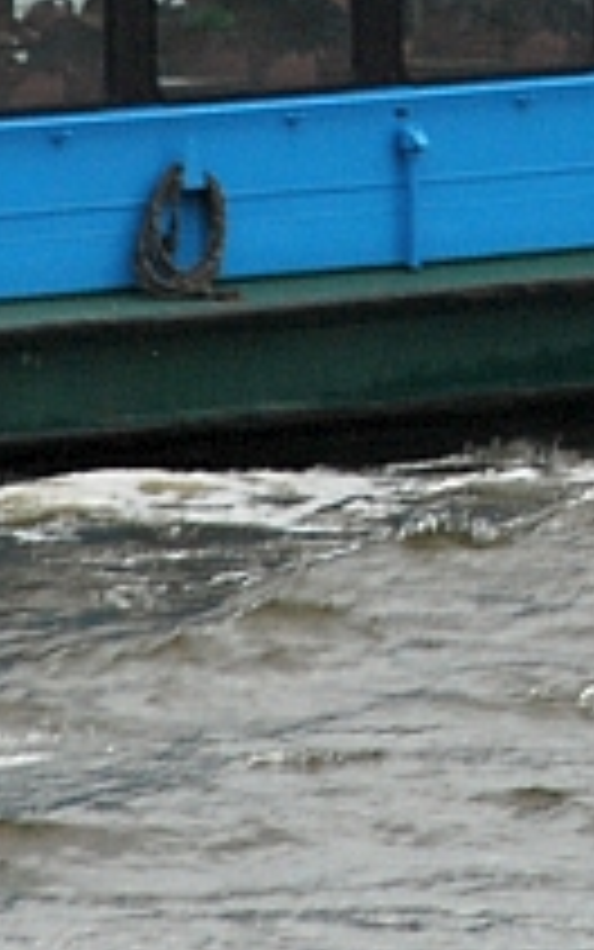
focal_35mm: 778
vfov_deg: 2.7
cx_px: 846
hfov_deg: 1.7
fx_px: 20150
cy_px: -425
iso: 400
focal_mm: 105
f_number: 5.6
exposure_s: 1/80
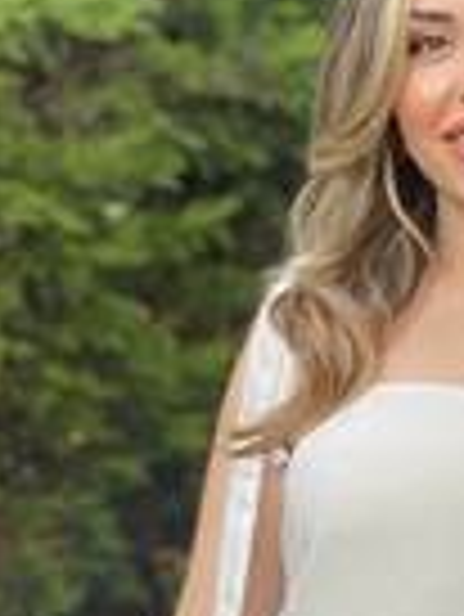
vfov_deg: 12.5
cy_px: 569
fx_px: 2802
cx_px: 473
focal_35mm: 157
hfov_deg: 9.4
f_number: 2
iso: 32
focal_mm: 6
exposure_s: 1/122
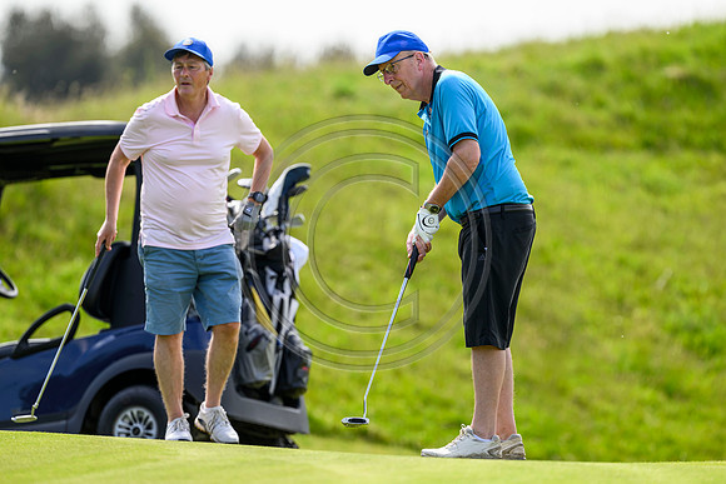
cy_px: 242
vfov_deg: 3.4
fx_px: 8068
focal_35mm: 400
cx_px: 363
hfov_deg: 5.2
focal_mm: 400
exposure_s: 1/2000
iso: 500
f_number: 4
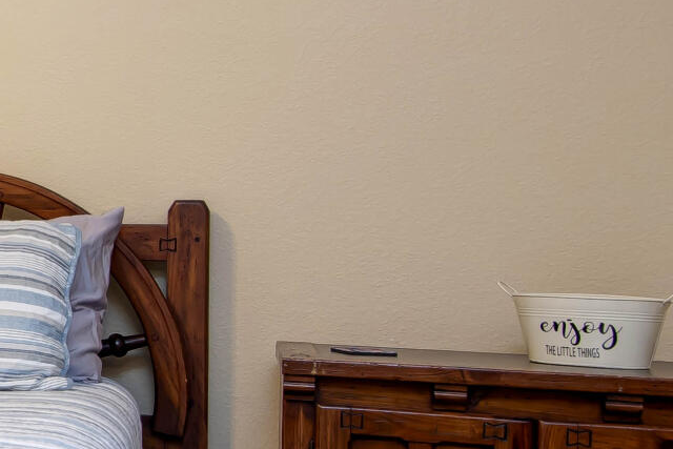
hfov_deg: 19.6
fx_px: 1402
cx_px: -559
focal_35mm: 75
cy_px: 224
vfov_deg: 18.2
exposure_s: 1/8
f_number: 6.7
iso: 280
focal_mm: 16
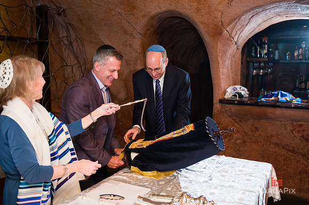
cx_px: 163
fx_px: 293
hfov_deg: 55.6
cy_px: 97
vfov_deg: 38.6
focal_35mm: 34
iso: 1250
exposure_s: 1/200
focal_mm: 32
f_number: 4
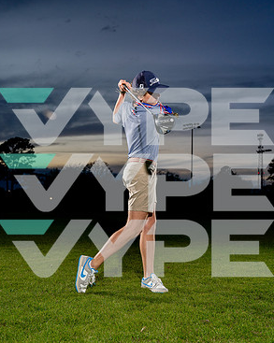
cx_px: 137
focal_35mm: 38
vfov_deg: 47.9
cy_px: 183
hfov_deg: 39.1
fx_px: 386
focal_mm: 33
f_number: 4
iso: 400
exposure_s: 1/250
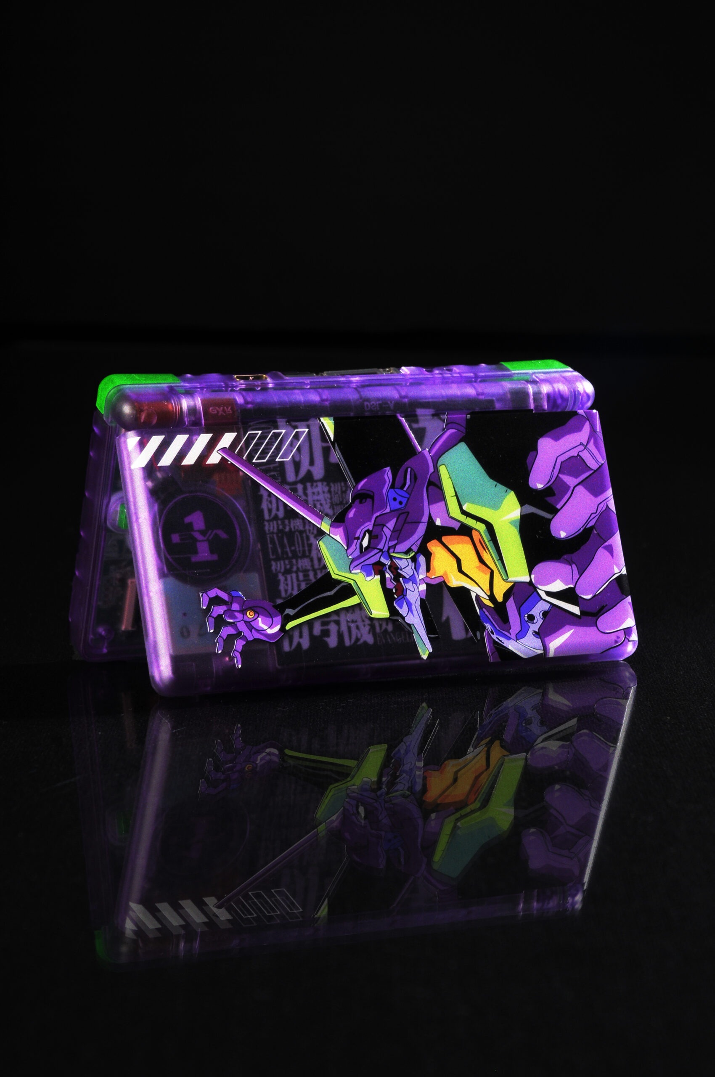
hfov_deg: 13.0
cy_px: 538
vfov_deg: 19.5
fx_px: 3136
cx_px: 358
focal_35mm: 105
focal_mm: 70
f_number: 11
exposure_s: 1/180
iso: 200
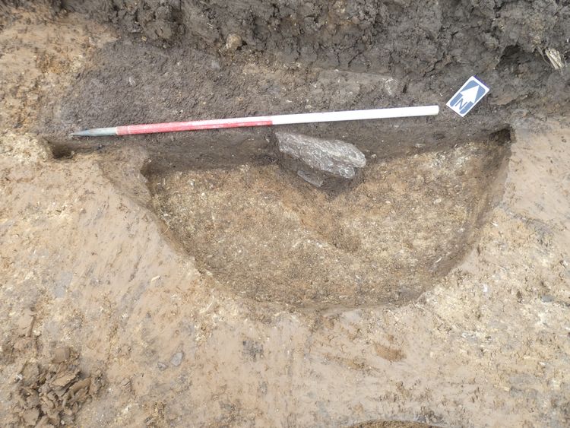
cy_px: 214
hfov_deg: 81.7
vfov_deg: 66.0
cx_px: 285
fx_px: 329
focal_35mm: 20
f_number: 2.8
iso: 125
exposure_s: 1/60
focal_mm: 3.6
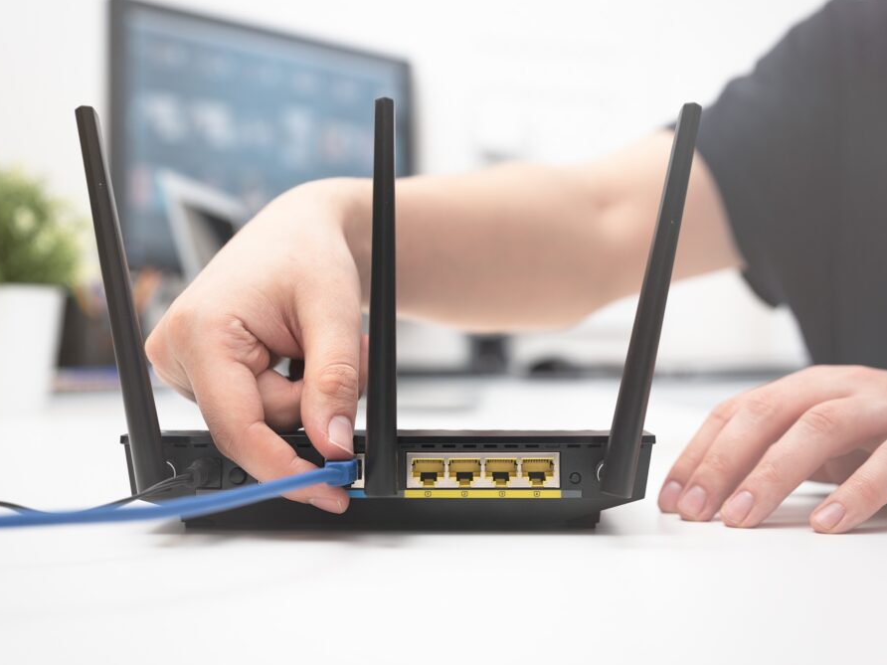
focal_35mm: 53
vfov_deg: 27.5
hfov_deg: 36.2
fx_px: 1358
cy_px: 335
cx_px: 417
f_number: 4
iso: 200
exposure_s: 1/100
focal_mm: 48
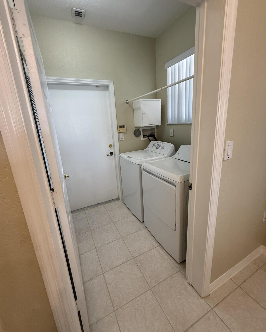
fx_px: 148
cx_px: 130
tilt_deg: -13.5
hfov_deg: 84.0
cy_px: 161
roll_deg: +3.7
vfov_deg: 96.8
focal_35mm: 15
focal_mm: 2.22
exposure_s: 1/120
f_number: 2.2
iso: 200
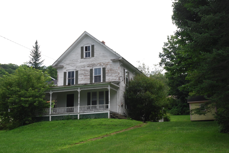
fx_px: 296
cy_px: 76
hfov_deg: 42.2
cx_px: 114
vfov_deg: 29.1
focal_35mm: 46
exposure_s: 1/125
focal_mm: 31
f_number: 5.6
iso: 200
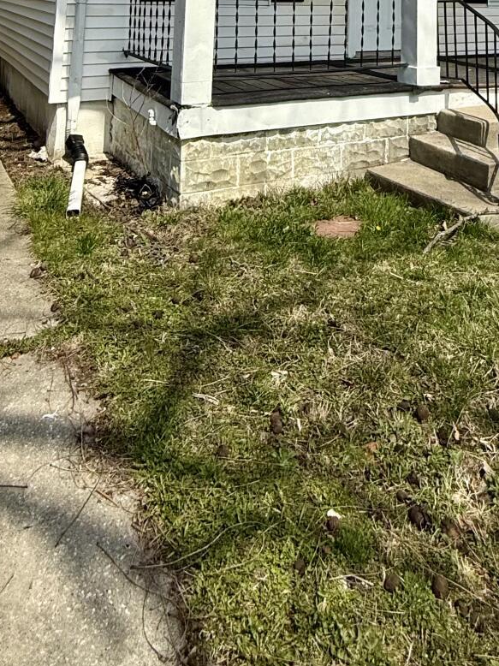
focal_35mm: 36
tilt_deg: +8.1
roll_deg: -0.9
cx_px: 320
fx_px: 692
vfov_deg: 40.2
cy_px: -89
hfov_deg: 39.3
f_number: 2.2
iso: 50
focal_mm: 2.22
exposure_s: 1/3460
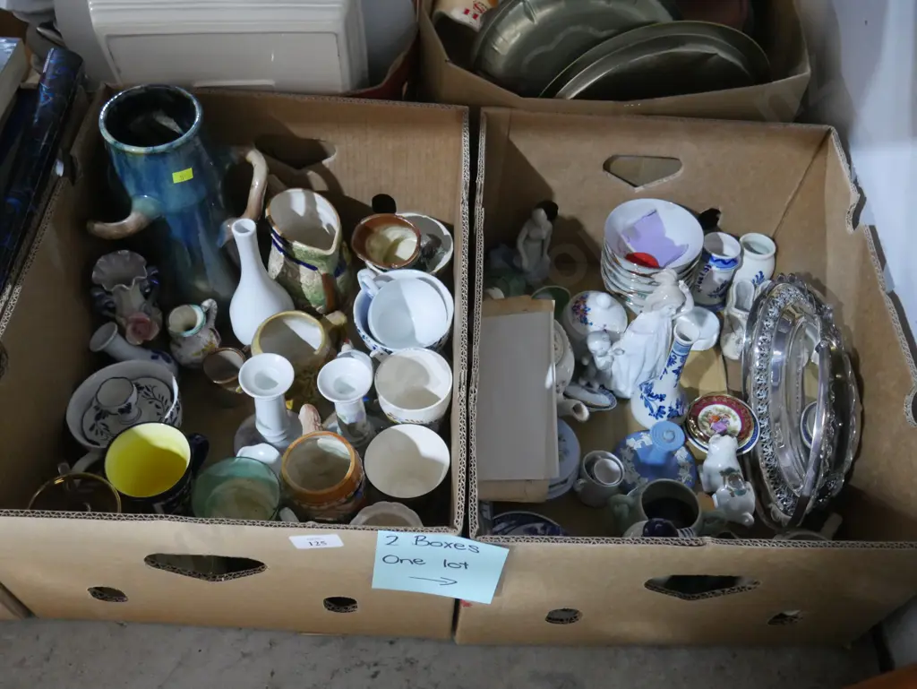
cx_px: 458
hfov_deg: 56.8
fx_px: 848
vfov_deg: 44.2
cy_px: 344
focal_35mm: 32
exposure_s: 1/50
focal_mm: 16
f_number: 3.6
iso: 3200
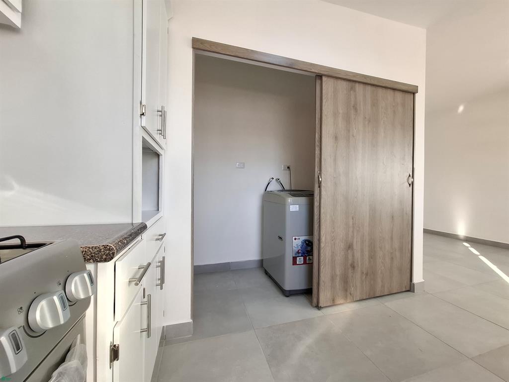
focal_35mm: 13
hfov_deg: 106.2
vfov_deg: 89.9
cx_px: 254
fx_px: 191
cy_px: 191
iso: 100
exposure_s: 1/40
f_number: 2.2
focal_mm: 1.74
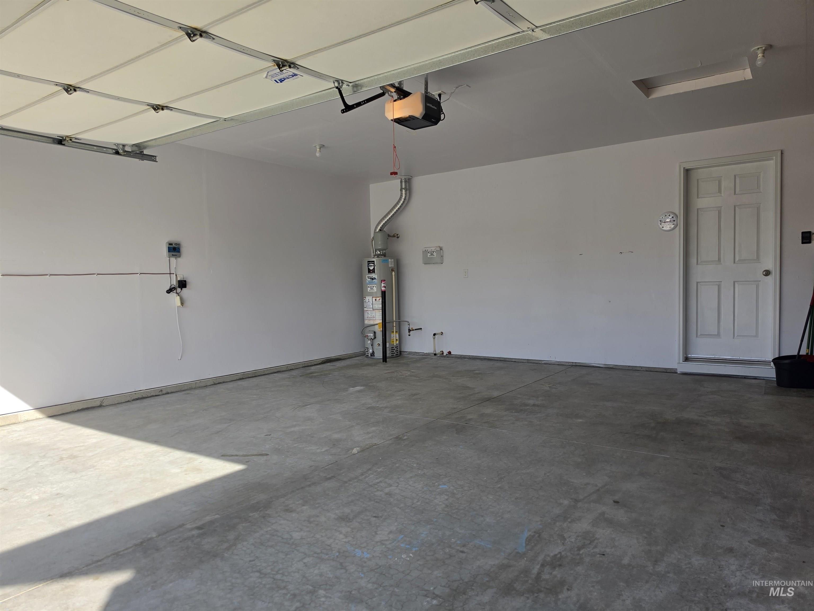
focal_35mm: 23
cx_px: 407
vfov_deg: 58.9
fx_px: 541
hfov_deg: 73.9
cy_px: 306
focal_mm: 6.5
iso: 64
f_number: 1.4
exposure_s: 1/2797
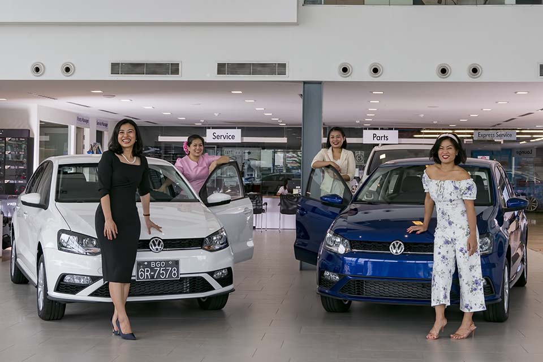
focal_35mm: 36
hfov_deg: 53.1
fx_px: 543
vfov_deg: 36.9
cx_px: 272
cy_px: 181
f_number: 11
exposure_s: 1/250
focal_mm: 36
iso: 1250
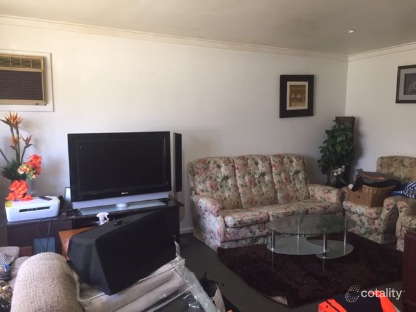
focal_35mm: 29
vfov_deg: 48.2
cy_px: 156
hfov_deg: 61.7
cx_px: 208
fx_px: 349
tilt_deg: -3.3
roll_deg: -1.8
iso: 64
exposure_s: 1/33
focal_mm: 4.15
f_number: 2.2
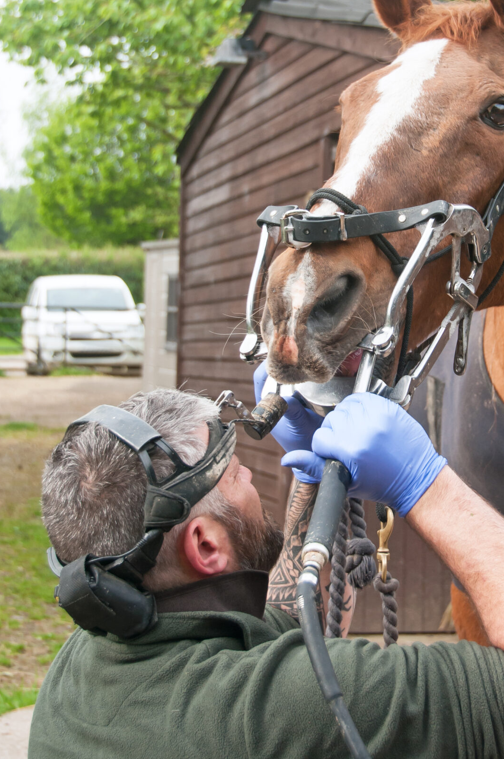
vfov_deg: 24.2
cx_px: 354
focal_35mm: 84
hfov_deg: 16.2
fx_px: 1765
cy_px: 266
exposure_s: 1/400
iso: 250
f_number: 4.5
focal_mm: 35
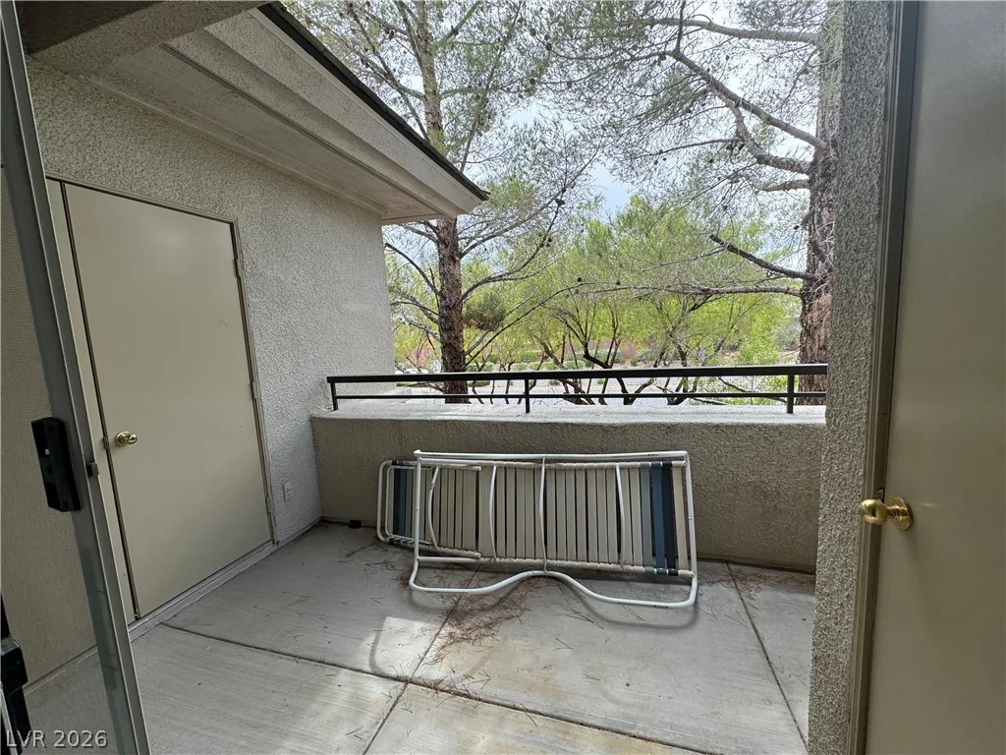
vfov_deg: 85.7
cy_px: 378
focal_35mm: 14
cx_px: 503
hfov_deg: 102.1
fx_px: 407
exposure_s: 1/220
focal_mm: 2.22
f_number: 2.2
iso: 40
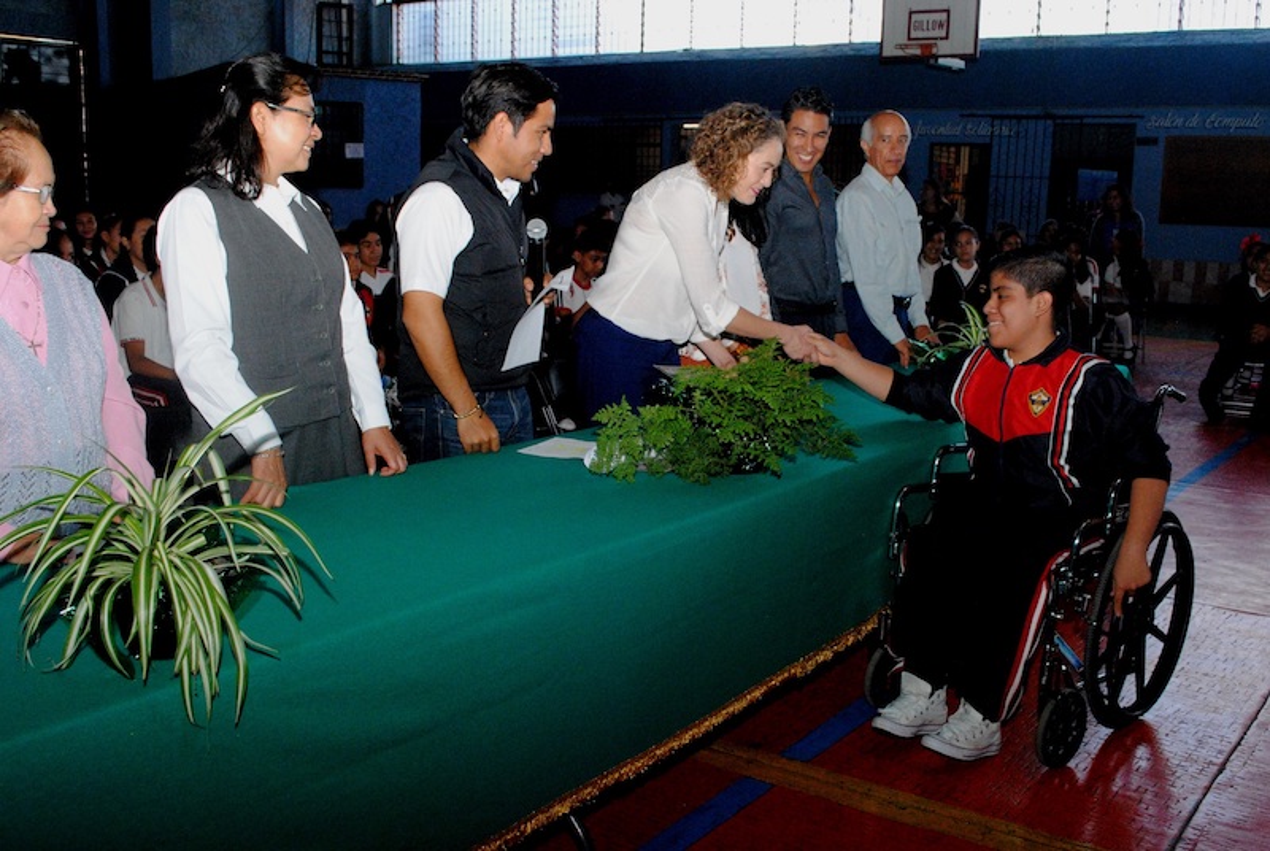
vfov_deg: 37.0
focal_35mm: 36
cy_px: 426
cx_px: 635
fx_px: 1272
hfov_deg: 53.1
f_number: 7.1
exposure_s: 1/125
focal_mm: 24
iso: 1600
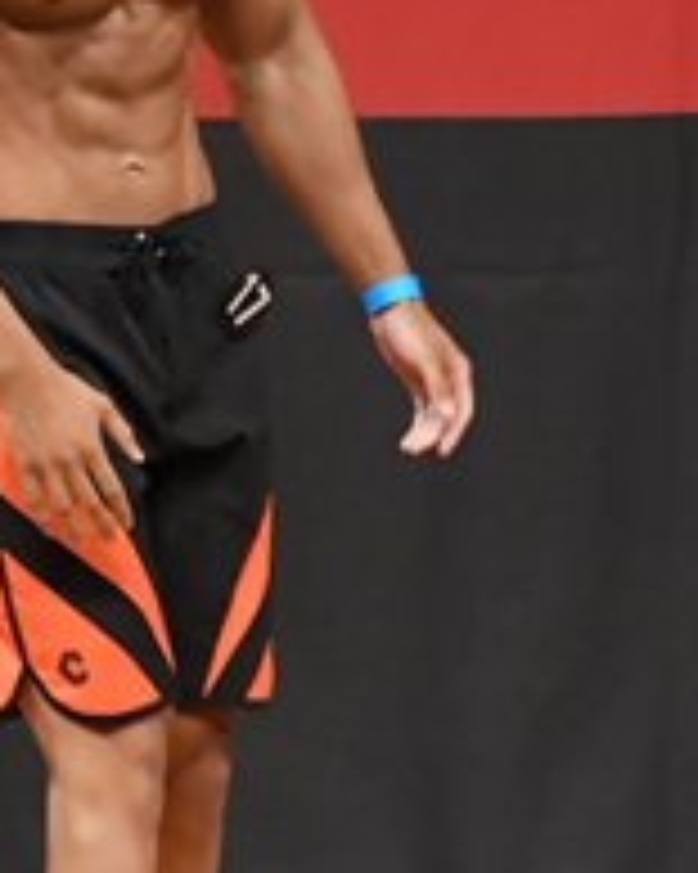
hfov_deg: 1.6
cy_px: 418
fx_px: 24732
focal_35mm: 957
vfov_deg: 2.0
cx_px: -128
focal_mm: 170
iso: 6400
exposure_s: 1/400
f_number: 5.6
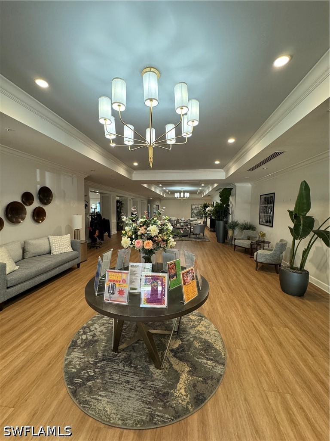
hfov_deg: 85.7
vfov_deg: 102.1
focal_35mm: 14
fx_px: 178
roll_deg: -1.7
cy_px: 220
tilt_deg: -6.0
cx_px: 165
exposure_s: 1/60
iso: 320
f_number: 2.2
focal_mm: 2.22
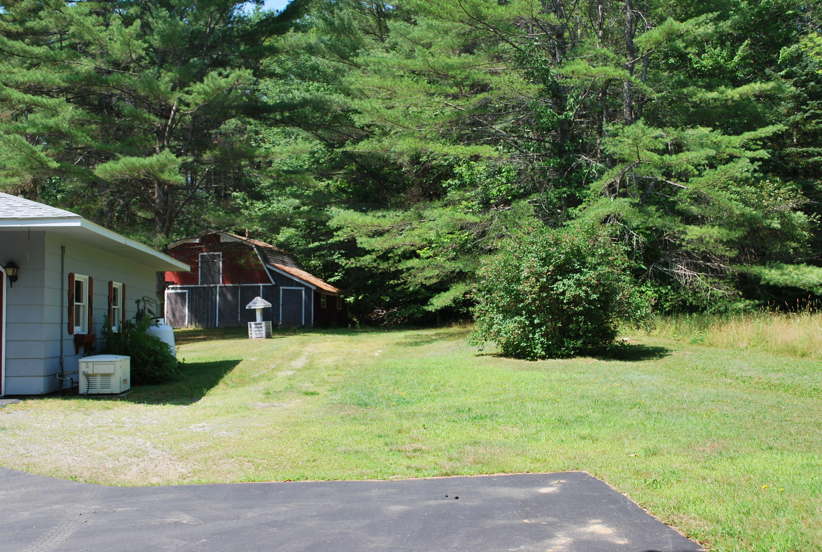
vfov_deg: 34.4
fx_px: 892
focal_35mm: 39
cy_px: 276
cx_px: 411
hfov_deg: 49.5
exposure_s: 1/160
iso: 100
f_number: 6.3
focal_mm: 26
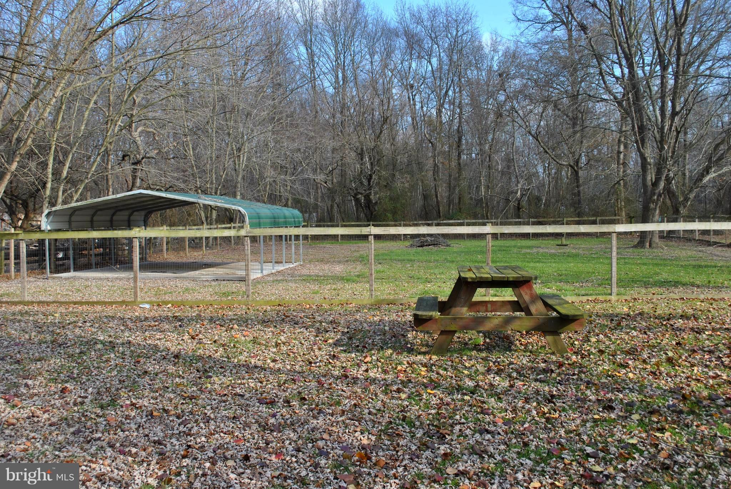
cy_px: 244
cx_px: 366
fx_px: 732
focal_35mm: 36
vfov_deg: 37.0
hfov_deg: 53.1
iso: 100
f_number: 6.3
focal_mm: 24
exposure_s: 1/160
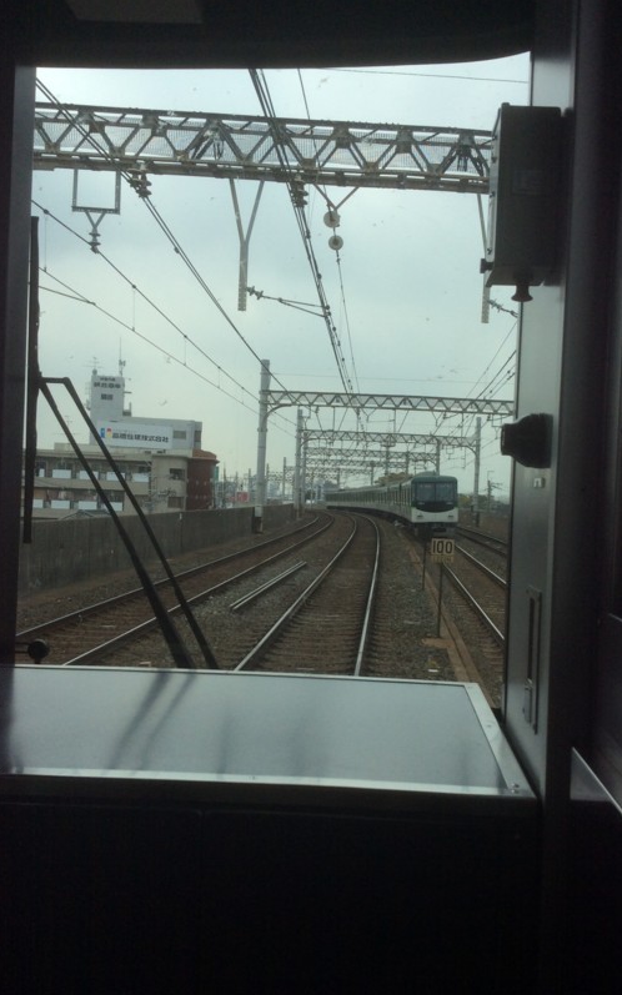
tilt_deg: -2.9
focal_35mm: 34
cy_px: 497
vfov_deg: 56.7
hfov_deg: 37.1
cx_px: 368
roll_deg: -1.9
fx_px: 922
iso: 32
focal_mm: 3.3
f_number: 2.4
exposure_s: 1/1395
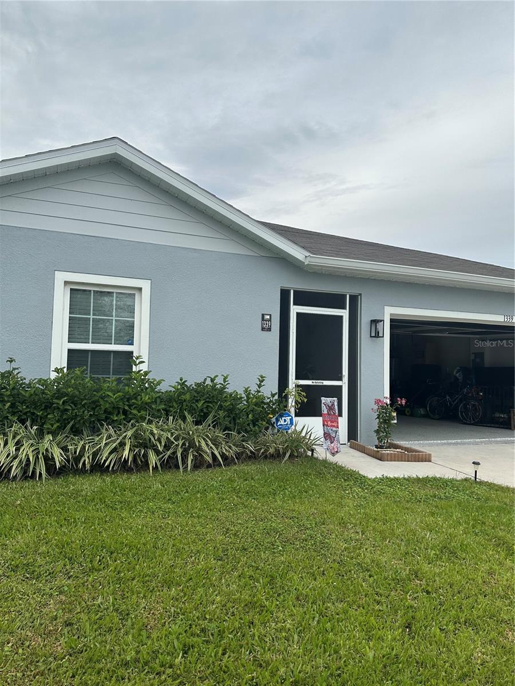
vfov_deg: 71.6
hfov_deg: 56.8
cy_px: 343
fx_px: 476
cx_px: 258
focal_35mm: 24
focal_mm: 6.86
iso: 80
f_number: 1.78
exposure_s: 1/3356
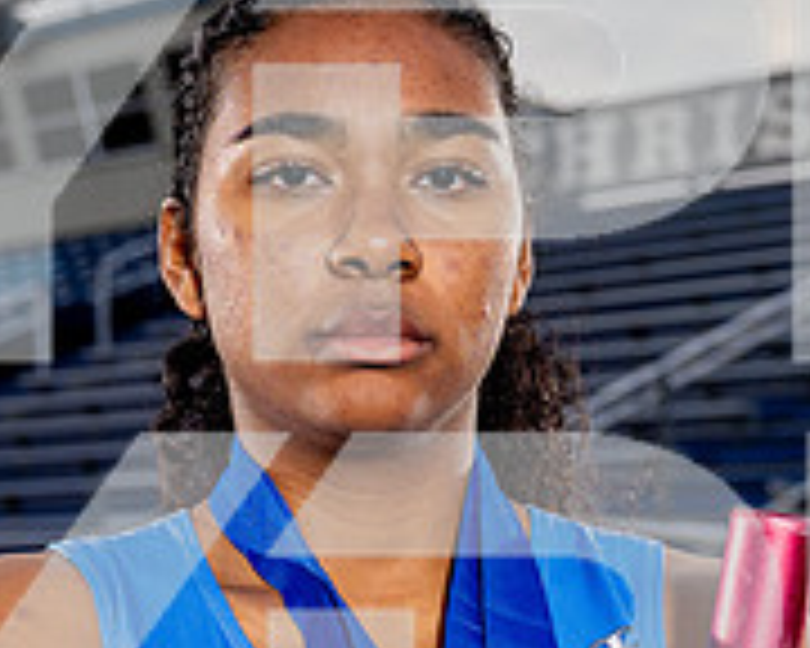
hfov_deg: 17.0
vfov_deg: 13.5
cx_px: 180
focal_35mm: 112
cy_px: 673
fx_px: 2685
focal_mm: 37
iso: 100
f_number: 4
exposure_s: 1/250
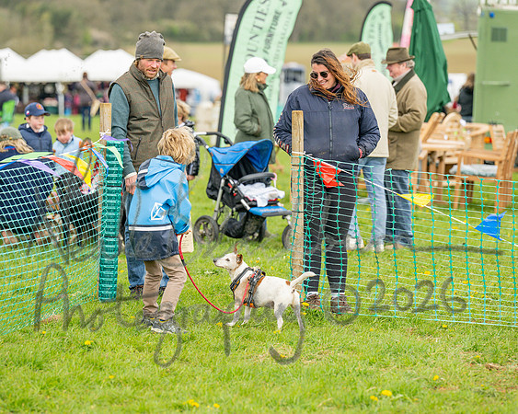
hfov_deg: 10.4
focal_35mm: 186
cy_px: 207
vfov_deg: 8.3
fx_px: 2848
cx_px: 261
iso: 400
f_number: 4
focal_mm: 165
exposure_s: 1/1600
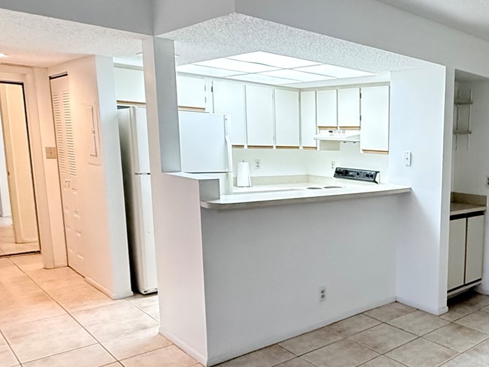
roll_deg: -1.7
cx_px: 459
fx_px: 452
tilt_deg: -7.0
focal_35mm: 32
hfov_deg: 49.2
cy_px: 211
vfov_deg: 44.0
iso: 800
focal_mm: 2.22
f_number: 2.2
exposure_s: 1/60
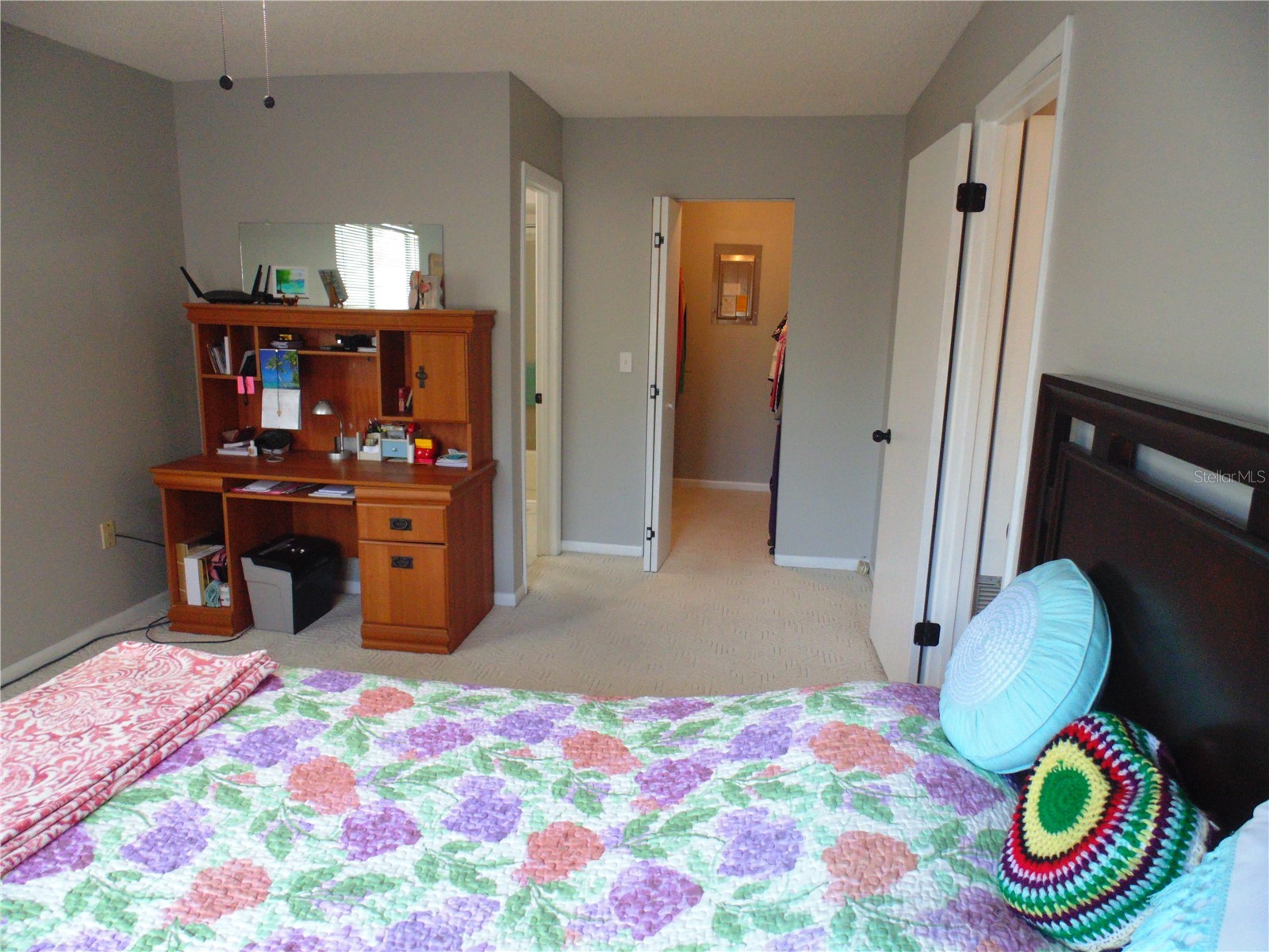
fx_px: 807
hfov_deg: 76.4
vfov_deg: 61.1
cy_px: 476
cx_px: 634
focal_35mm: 22
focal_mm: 4
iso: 250
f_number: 3.1
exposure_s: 1/30
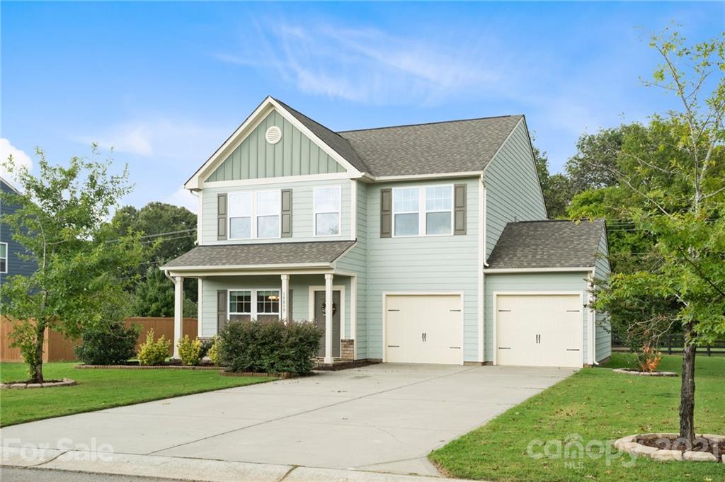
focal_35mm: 38
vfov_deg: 35.0
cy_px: 241
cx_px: 362
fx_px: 765
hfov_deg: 50.7
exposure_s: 1/80
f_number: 7.1
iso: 500
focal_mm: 38
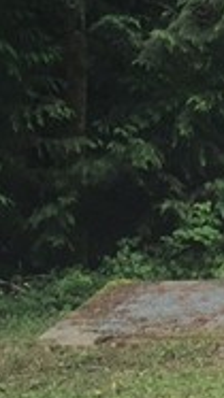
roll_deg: +2.1
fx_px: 1829
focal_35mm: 173
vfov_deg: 12.3
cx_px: 439
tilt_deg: -4.1
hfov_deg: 6.8
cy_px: -21
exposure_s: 1/137
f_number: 2.2
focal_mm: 4.15
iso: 32
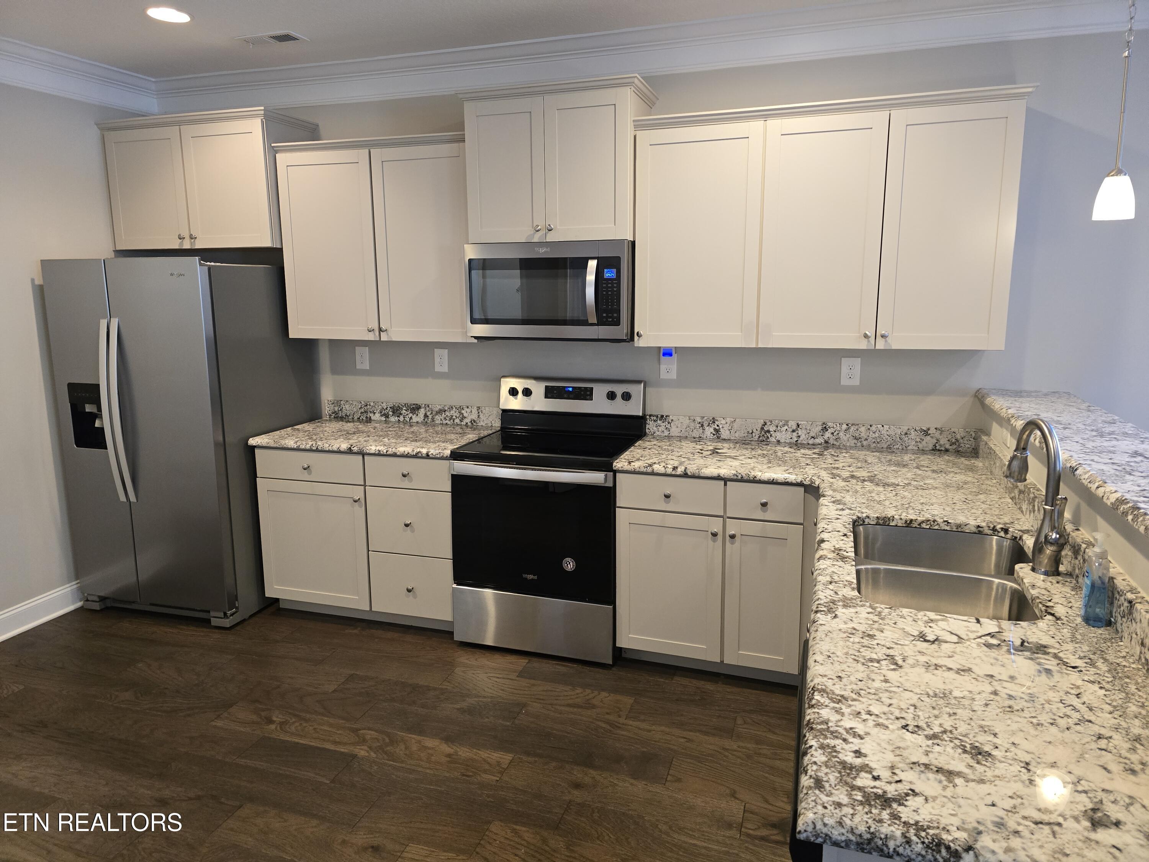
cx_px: 574
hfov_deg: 73.9
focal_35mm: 23
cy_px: 431
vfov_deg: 58.9
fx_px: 763
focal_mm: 6.3
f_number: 1.7
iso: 800
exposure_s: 1/120
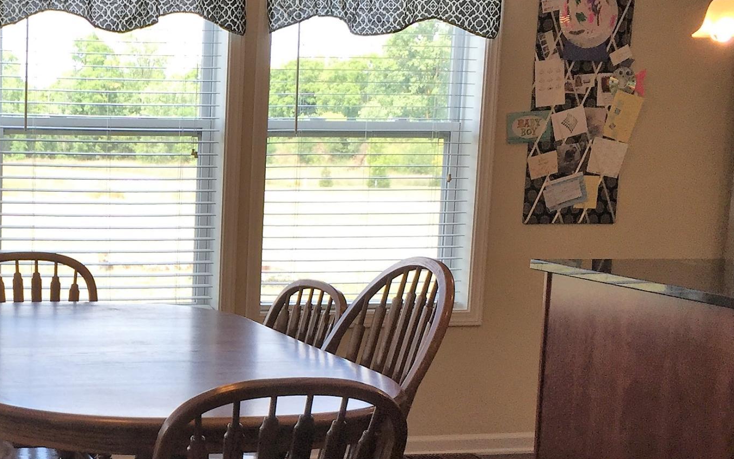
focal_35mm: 68
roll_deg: +0.0
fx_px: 1360
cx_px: 44
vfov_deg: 19.1
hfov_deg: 28.7
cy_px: 321
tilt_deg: -8.0
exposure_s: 1/120
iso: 32
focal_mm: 4.15
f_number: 2.2
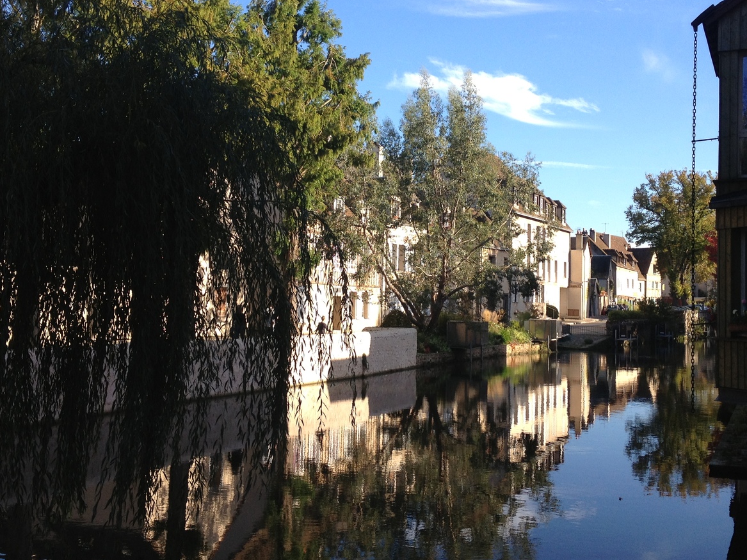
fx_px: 1036
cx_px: 399
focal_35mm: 48
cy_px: 262
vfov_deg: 30.3
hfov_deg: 39.6
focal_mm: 4.28
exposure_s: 1/635
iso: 50
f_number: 2.4
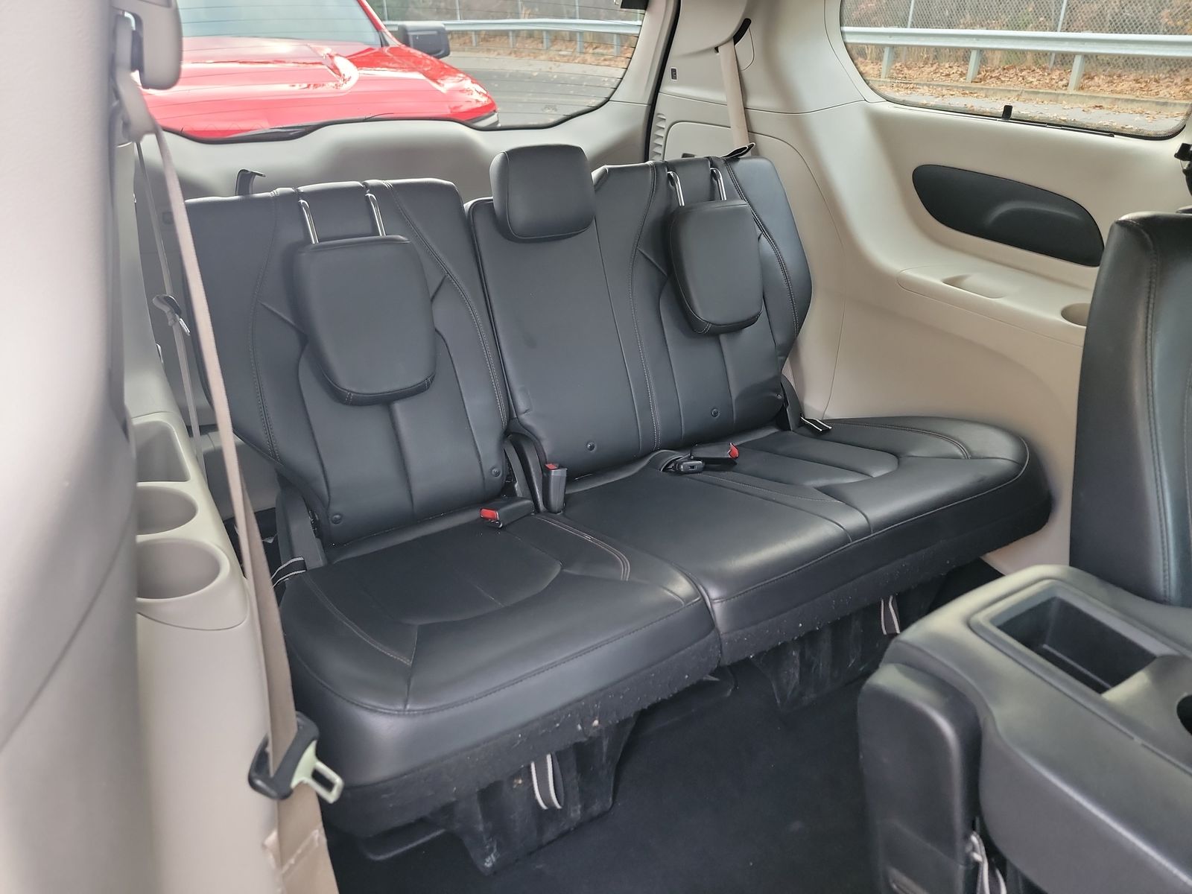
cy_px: 447
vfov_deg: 56.8
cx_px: 596
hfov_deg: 71.6
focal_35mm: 24
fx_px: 826
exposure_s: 1/59
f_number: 1.8
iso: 753
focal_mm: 6.7
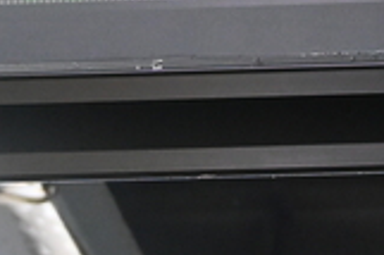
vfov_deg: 4.9
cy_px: -272
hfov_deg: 7.3
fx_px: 2930
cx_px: 651
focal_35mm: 275
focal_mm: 37
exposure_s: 1/100
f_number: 4
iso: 3200
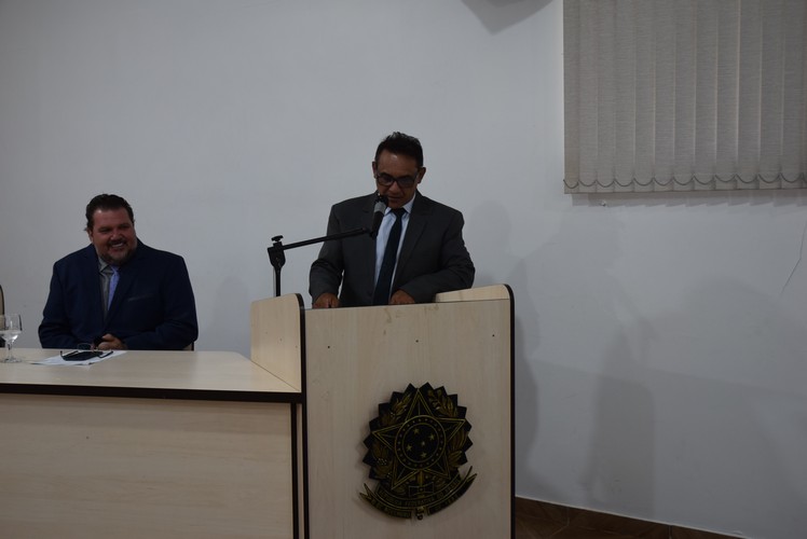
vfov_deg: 33.1
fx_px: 909
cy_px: 270
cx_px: 404
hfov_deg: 47.9
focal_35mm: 40
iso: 400
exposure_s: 1/60
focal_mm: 27
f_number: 4
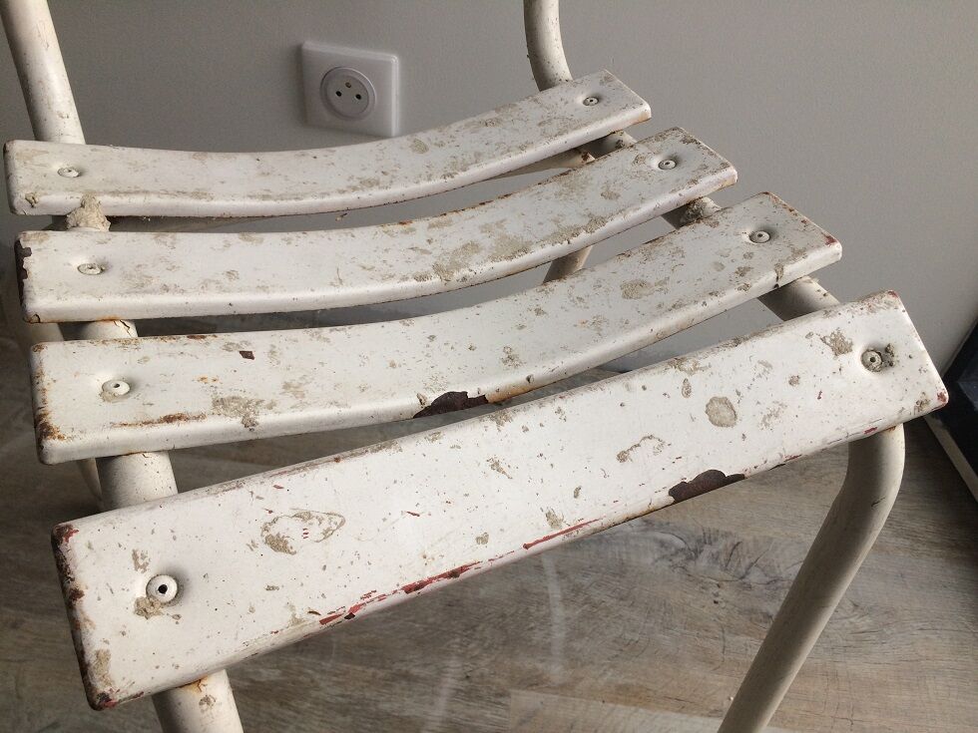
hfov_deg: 61.7
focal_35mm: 29
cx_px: 489
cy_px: 366
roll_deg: -6.1
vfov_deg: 48.2
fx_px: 819
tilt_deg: -44.8
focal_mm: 4.15
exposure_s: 1/50
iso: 40
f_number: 2.2
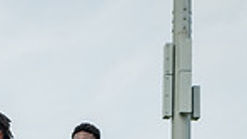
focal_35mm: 147
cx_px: 32
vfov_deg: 7.6
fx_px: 962
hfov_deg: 14.5
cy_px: 358
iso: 125
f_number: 7.1
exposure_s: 1/320
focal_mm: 46
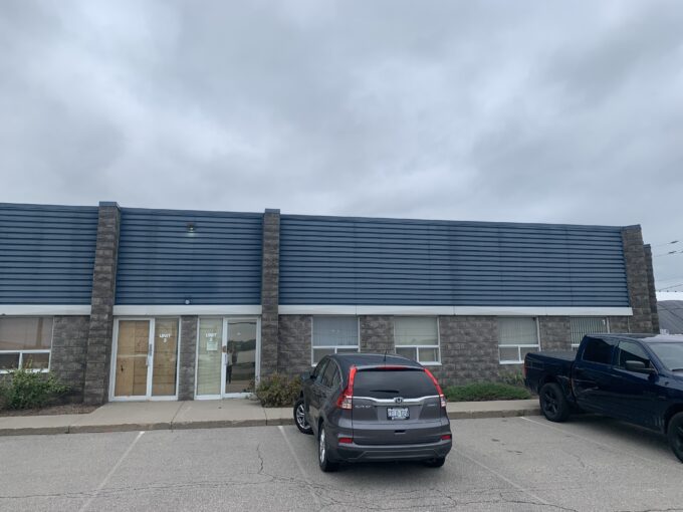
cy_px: 256
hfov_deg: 67.3
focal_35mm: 26
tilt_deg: +10.1
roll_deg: +1.2
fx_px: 513
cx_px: 342
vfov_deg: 53.1
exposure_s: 1/759
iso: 25
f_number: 1.8
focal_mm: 4.25
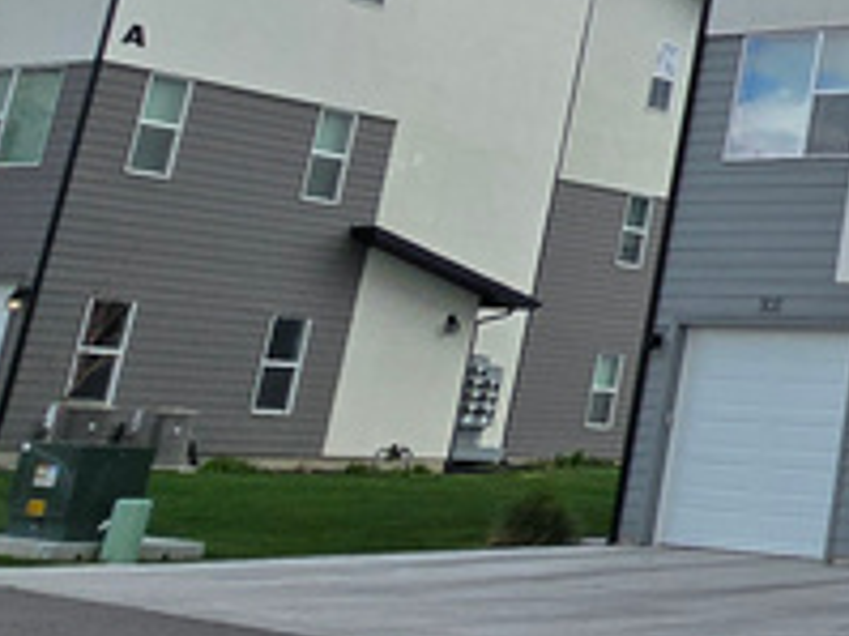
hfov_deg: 19.5
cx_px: 1613
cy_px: 47
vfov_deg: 21.4
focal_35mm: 67
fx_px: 1642
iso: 50
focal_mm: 2.2
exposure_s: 1/2600
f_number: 2.2
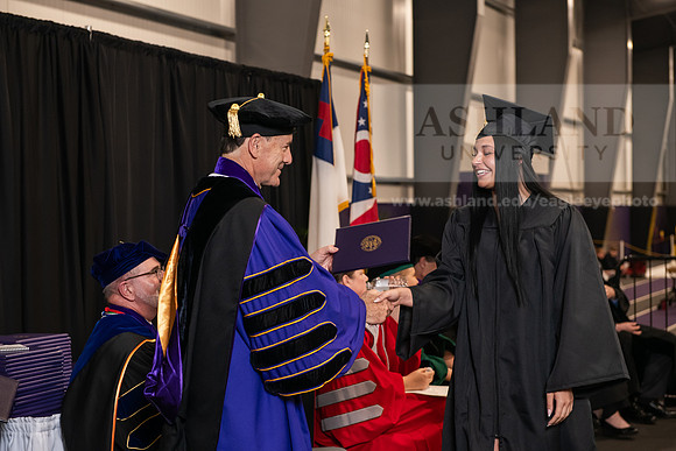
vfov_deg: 19.5
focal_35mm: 70
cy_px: 226
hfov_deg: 28.8
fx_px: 1315
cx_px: 338
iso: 1600
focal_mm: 70
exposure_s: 1/125
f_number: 5
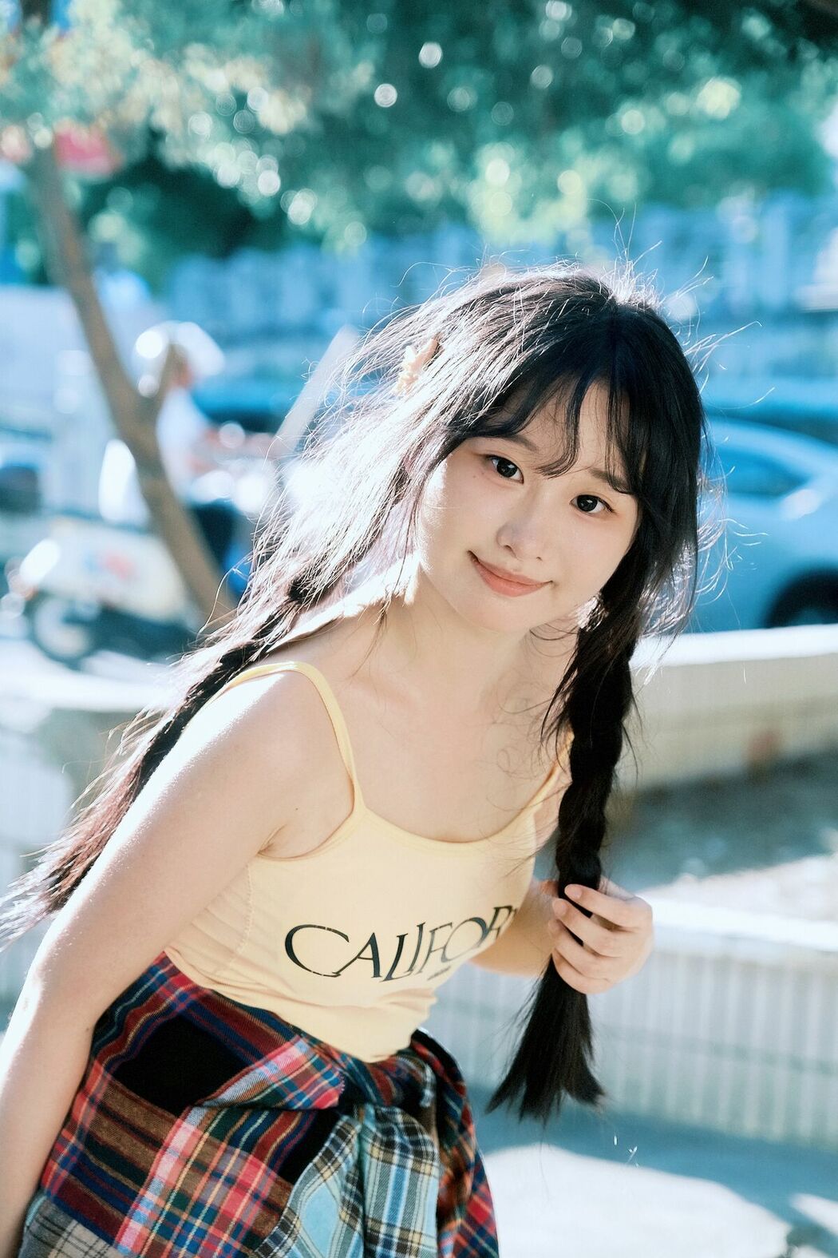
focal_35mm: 83
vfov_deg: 24.5
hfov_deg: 16.5
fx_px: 2898
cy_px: 629
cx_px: 419
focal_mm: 55
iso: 320
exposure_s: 1/500
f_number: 2.8
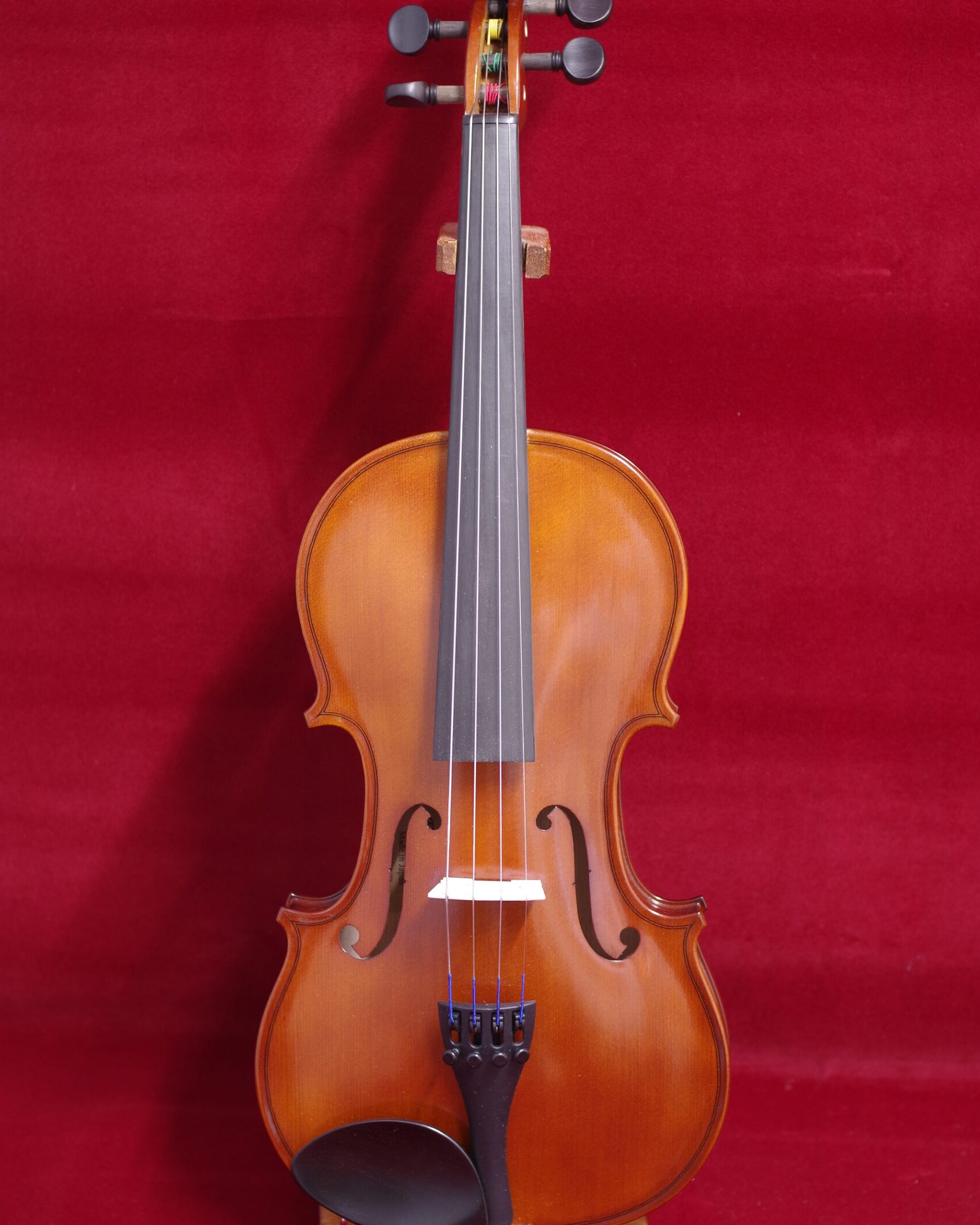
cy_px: 588
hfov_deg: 22.5
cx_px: 491
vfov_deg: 27.9
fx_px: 2465
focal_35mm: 68
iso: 320
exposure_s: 1/4
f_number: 4
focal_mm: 40
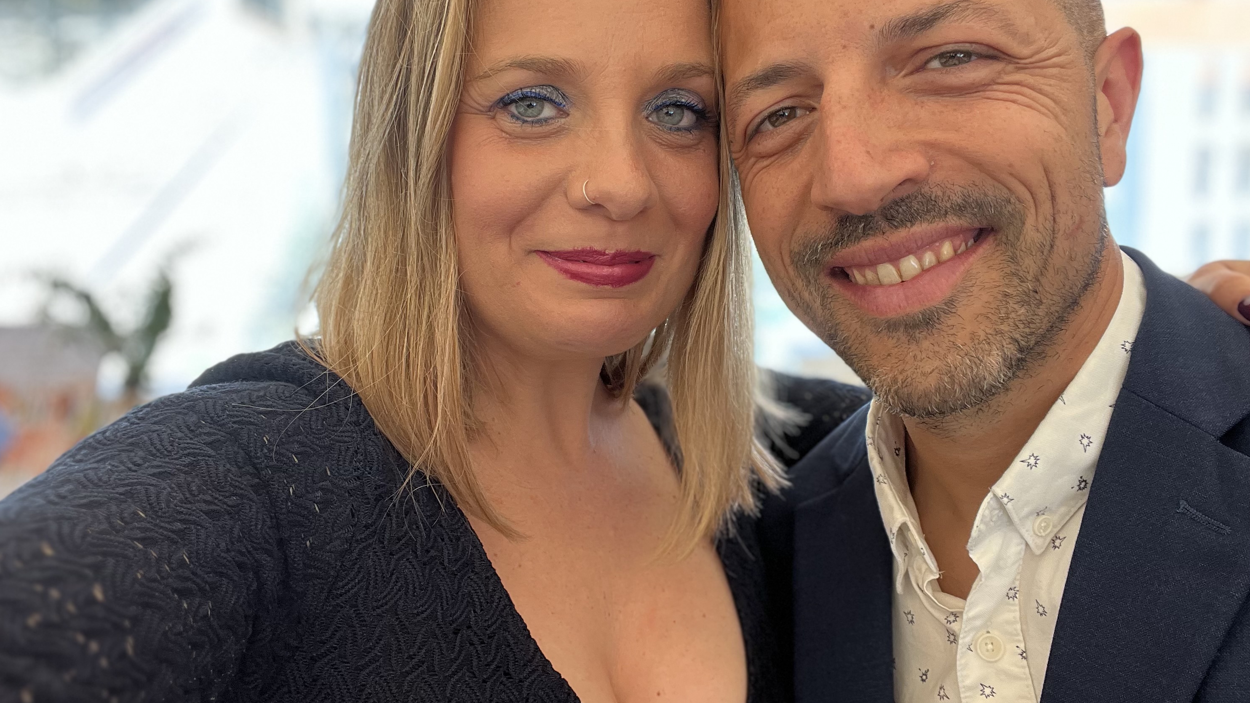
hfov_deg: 58.0
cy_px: 307
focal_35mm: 34
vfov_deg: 34.6
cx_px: 606
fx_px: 1127
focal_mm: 2.71
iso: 40
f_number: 2.2
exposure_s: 1/142
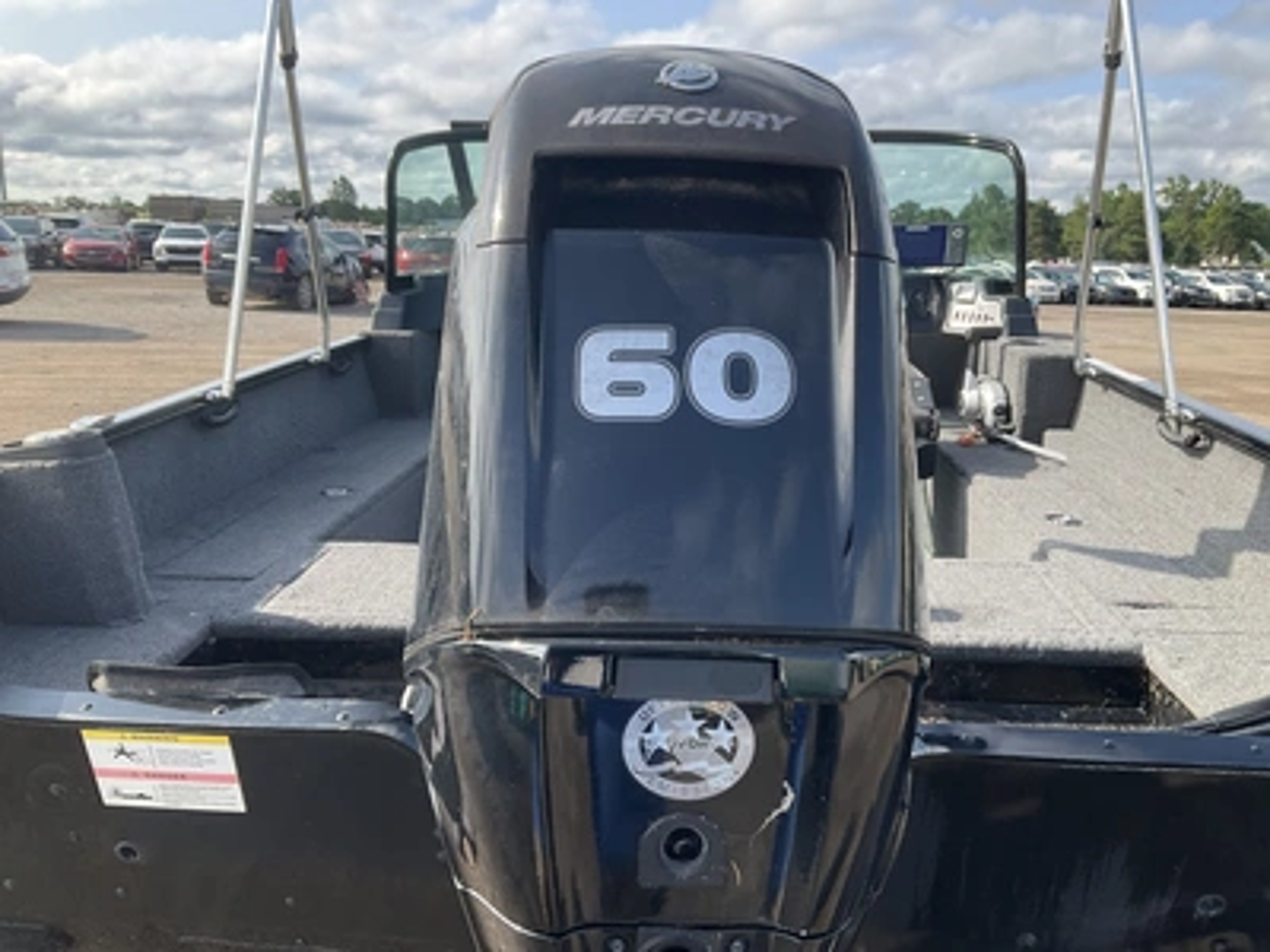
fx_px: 1064
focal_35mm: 29
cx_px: 635
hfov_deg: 61.7
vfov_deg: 48.2
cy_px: 476
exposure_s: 1/650
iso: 25
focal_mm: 3
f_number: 1.8
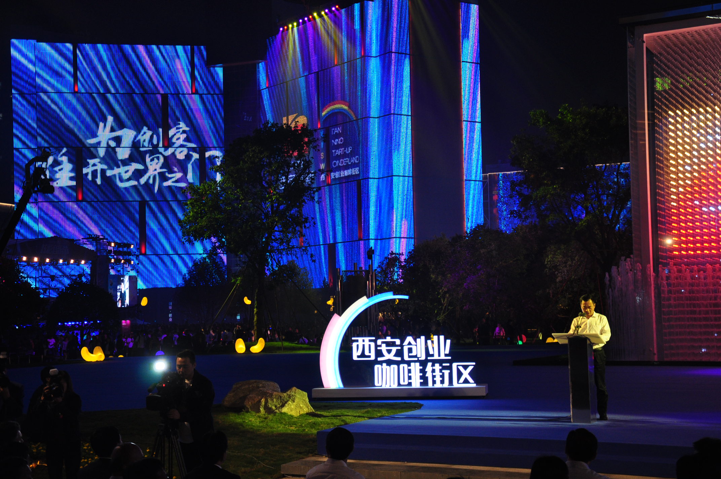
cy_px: 240
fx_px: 1200
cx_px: 360
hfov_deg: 33.4
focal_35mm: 60
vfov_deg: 22.6
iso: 560
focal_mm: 40
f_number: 4.5
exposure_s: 1/50
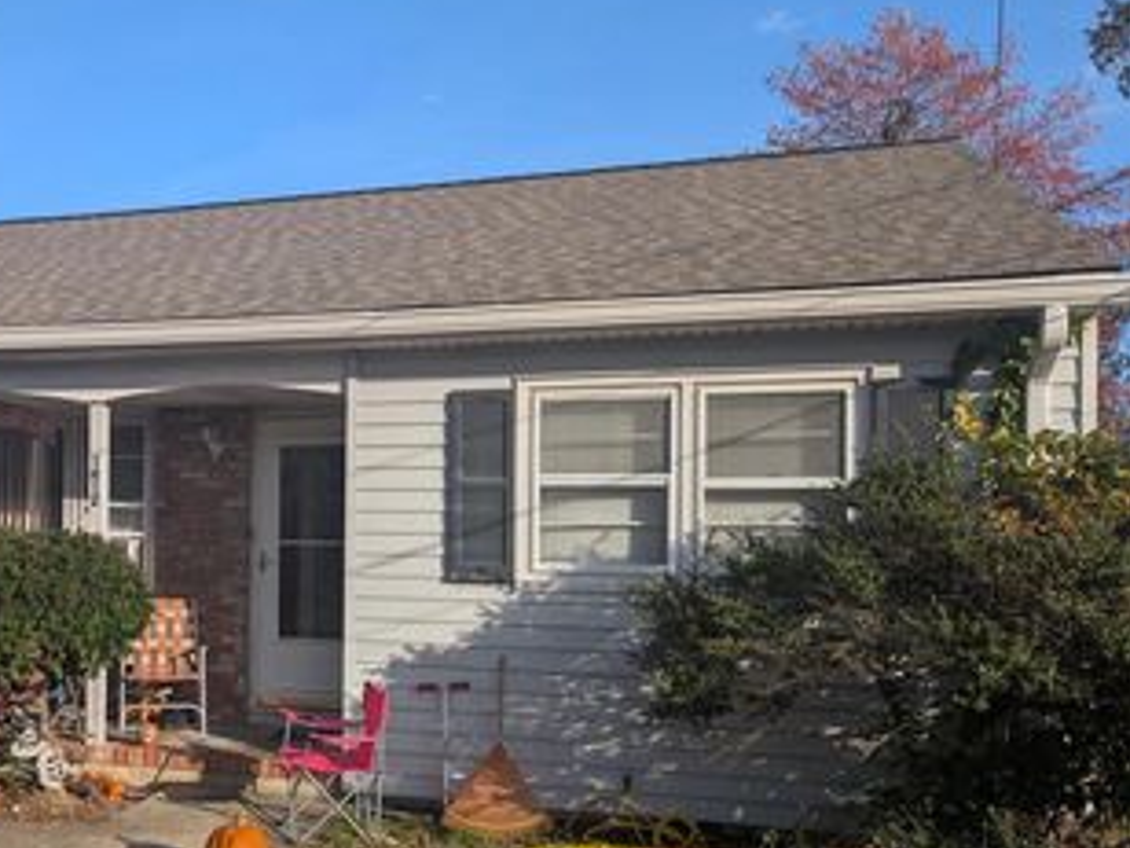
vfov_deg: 36.6
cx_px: 216
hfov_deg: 45.3
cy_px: 521
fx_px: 1273
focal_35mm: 39
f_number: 1.68
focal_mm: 6.9
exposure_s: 1/1109
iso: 23
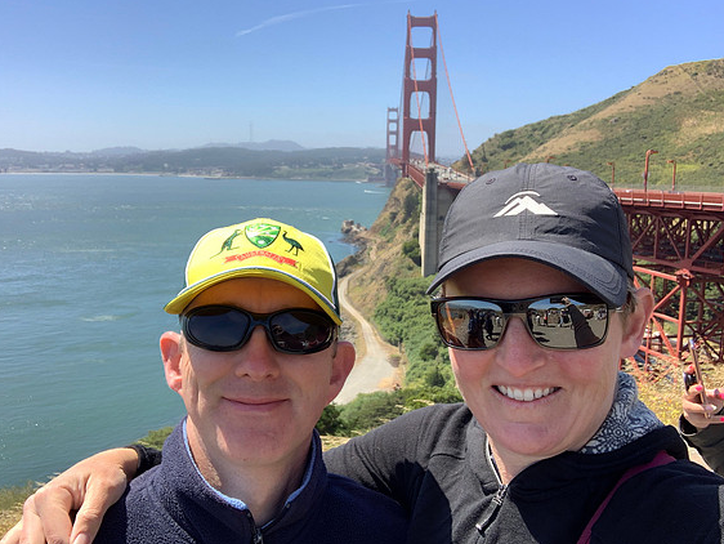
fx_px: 690
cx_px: 367
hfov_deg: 55.3
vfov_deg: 43.0
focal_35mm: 33
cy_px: 274
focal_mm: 2.87
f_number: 2.2
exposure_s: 1/283
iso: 16
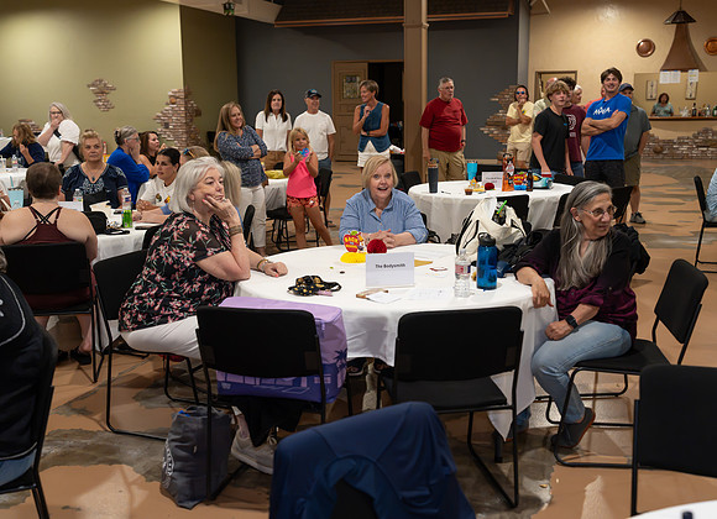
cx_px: 357
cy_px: 259
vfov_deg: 36.3
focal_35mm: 39
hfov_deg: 48.7
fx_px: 791
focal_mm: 36
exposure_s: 1/500
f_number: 5
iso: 6400
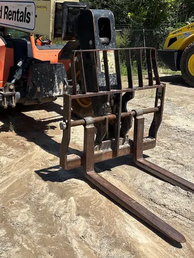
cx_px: 59
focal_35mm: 41
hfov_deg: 34.7
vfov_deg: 45.4
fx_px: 306
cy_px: 99
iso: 50
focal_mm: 5.96
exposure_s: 1/4065
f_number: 1.6
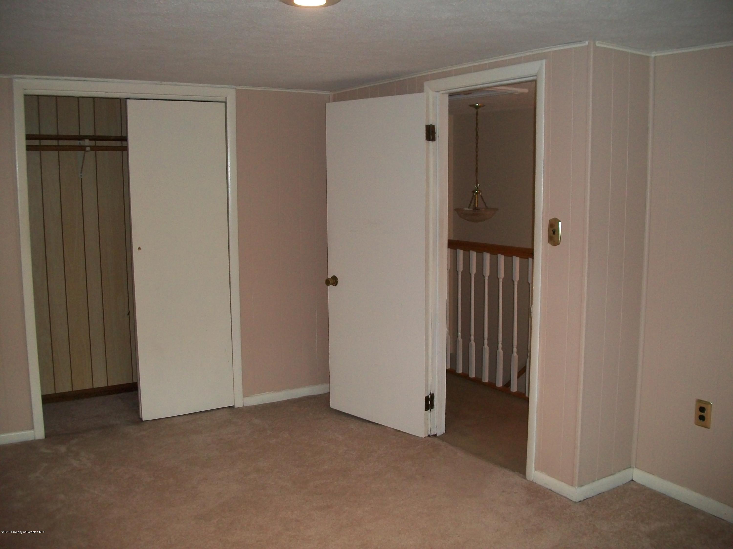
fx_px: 678
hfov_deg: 56.8
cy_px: 274
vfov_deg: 44.2
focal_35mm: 32
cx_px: 366
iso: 160
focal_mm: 5.7
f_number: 2.9
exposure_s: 1/30
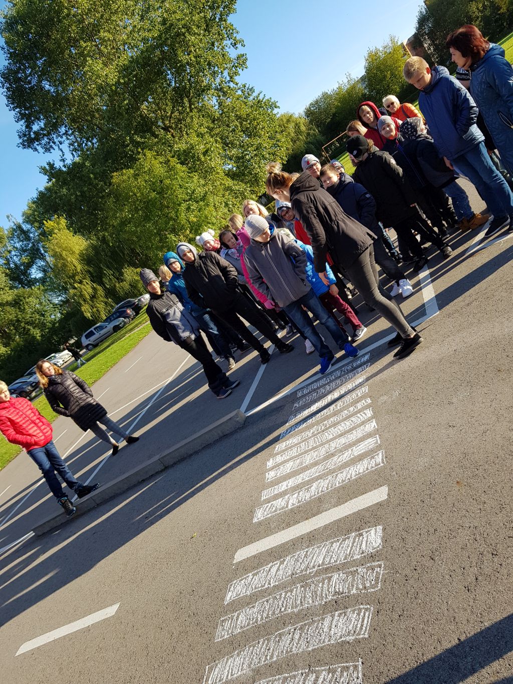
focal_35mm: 26
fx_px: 514
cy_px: 342
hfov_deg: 53.1
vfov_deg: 67.3
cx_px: 256
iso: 40
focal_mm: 4.2
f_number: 1.7
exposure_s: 1/814
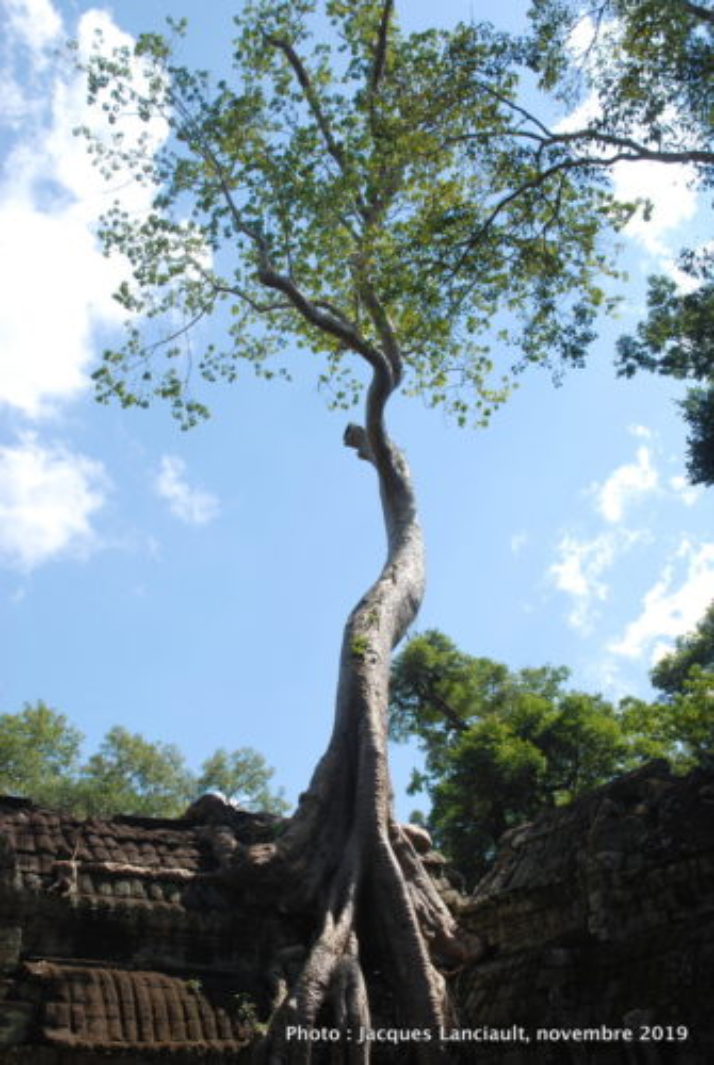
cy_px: 532
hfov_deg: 35.6
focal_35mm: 38
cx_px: 357
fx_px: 1112
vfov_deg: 51.2
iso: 100
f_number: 8
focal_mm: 25
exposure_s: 1/250
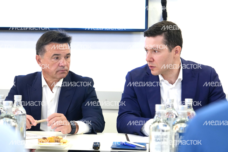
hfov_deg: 28.5
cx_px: 114
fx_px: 450
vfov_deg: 19.2
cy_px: 76
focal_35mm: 71
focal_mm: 71
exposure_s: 1/125
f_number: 5.6
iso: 3200
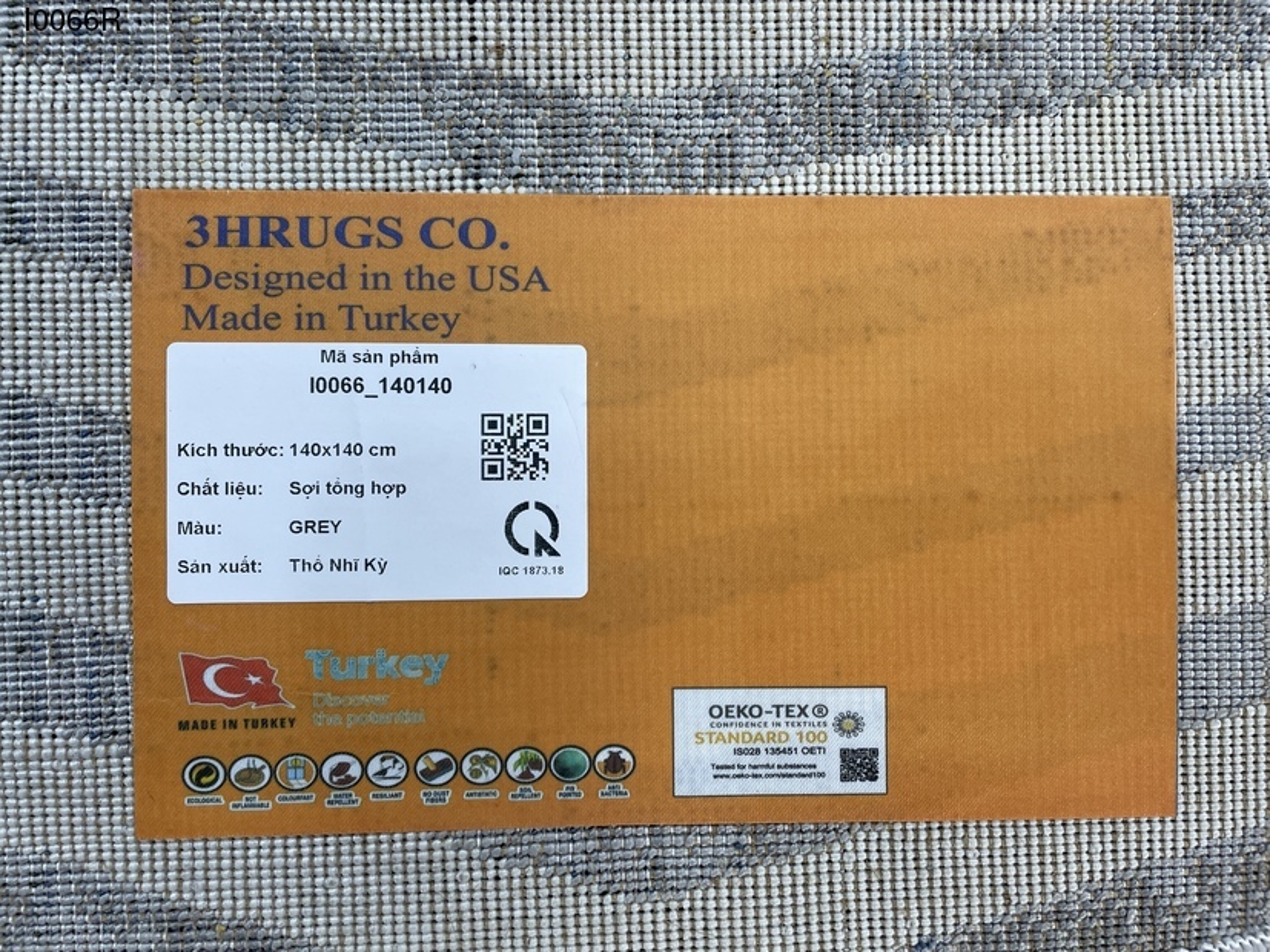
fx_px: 954
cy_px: 476
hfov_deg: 67.3
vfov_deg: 53.1
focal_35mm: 26
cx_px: 635
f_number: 1.6
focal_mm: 4.2
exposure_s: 1/100
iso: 50
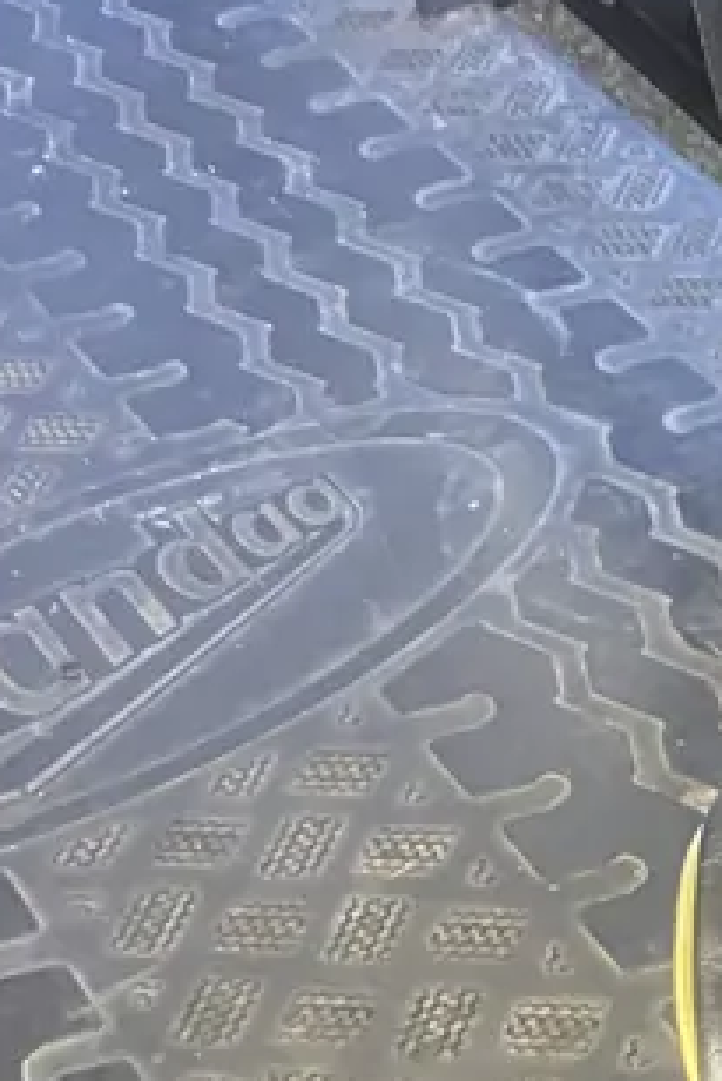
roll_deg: +2.3
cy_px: 514
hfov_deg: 12.7
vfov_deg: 21.0
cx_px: 1335
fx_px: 2915
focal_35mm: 97
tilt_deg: -37.5
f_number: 1.8
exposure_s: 1/25
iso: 400
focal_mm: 3.99
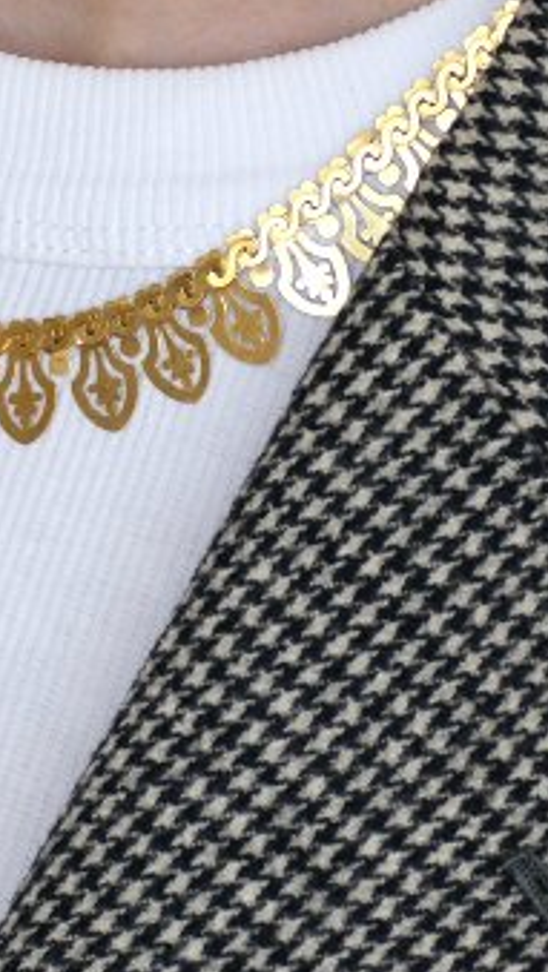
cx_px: 63
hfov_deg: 3.1
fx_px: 10036
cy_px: 224
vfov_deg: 5.5
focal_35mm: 389
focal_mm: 70
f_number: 4.5
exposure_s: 1/160
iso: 200
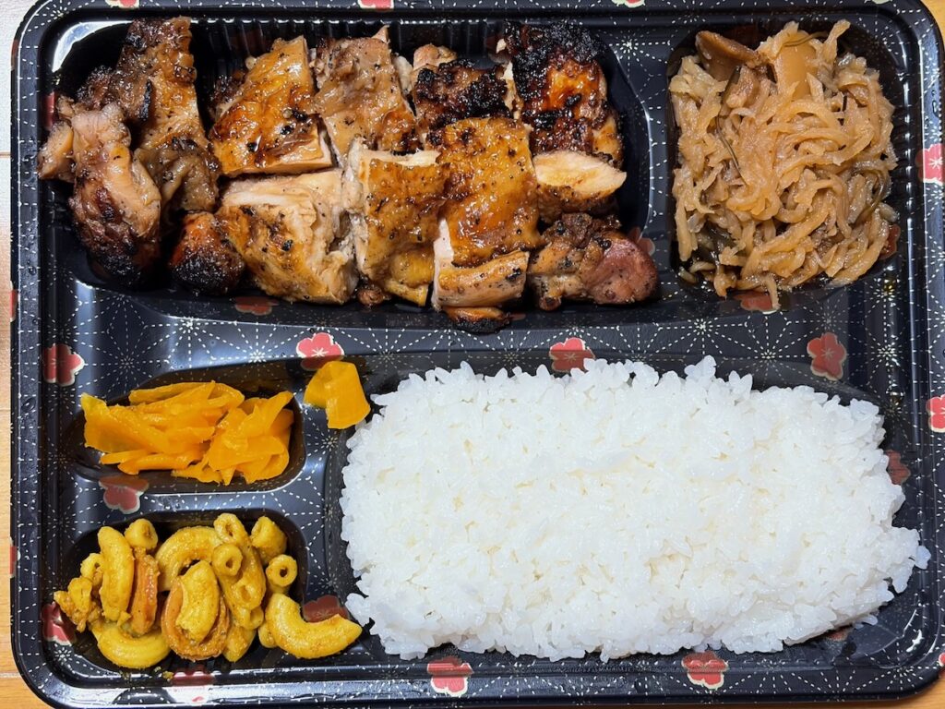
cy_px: 354
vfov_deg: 28.0
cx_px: 472
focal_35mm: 52
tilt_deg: -85.7
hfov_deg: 36.8
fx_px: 1420
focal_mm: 5.96
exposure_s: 1/33
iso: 125
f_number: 1.6
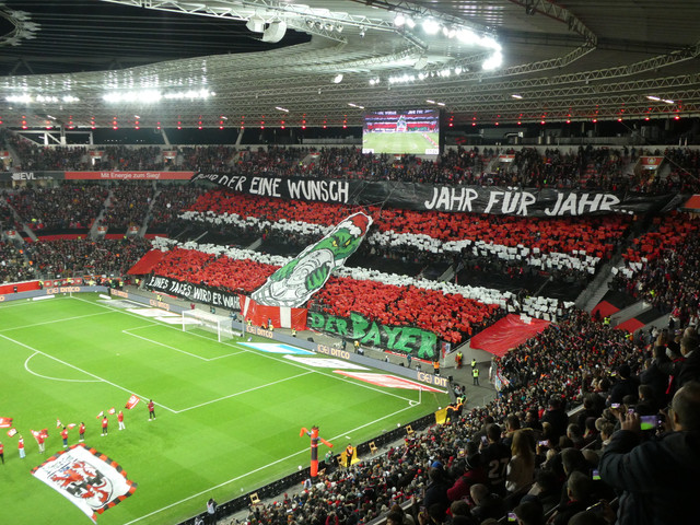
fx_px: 708
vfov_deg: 40.7
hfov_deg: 52.6
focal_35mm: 35
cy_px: 262
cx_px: 350
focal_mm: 6.3
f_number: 3.7
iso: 500
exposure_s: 1/80
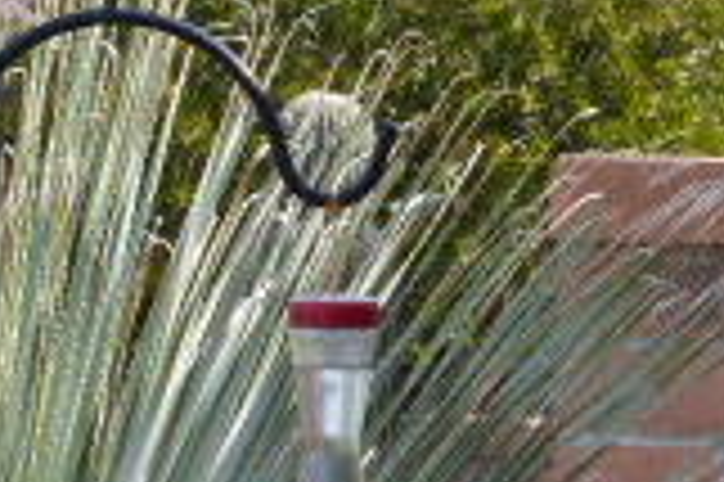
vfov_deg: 3.2
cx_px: -396
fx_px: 8639
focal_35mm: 430
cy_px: 230
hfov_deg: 4.8
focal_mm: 17.1
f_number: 5.3
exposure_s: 1/200
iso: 100
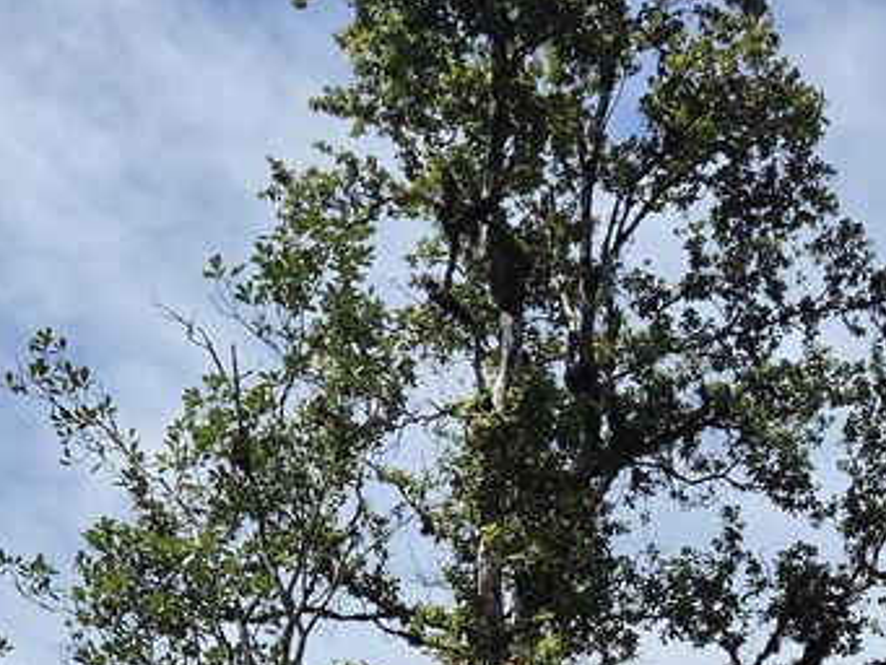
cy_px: 823
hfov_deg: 28.1
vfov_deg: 19.9
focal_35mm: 69
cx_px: 535
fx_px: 1767
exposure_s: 1/4661
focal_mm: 5.4
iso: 80
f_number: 1.8
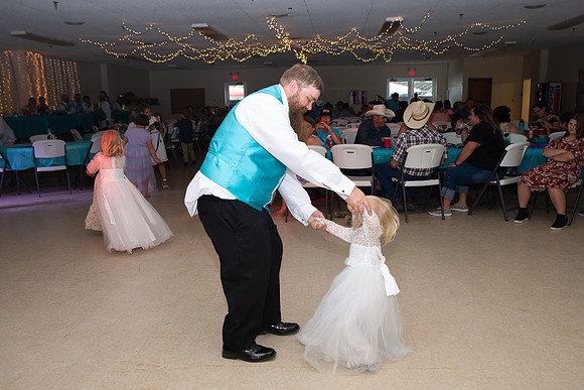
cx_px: 292
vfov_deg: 38.6
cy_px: 230
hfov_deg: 55.5
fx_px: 555
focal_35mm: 34
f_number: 3.5
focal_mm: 29
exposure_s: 1/125
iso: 800
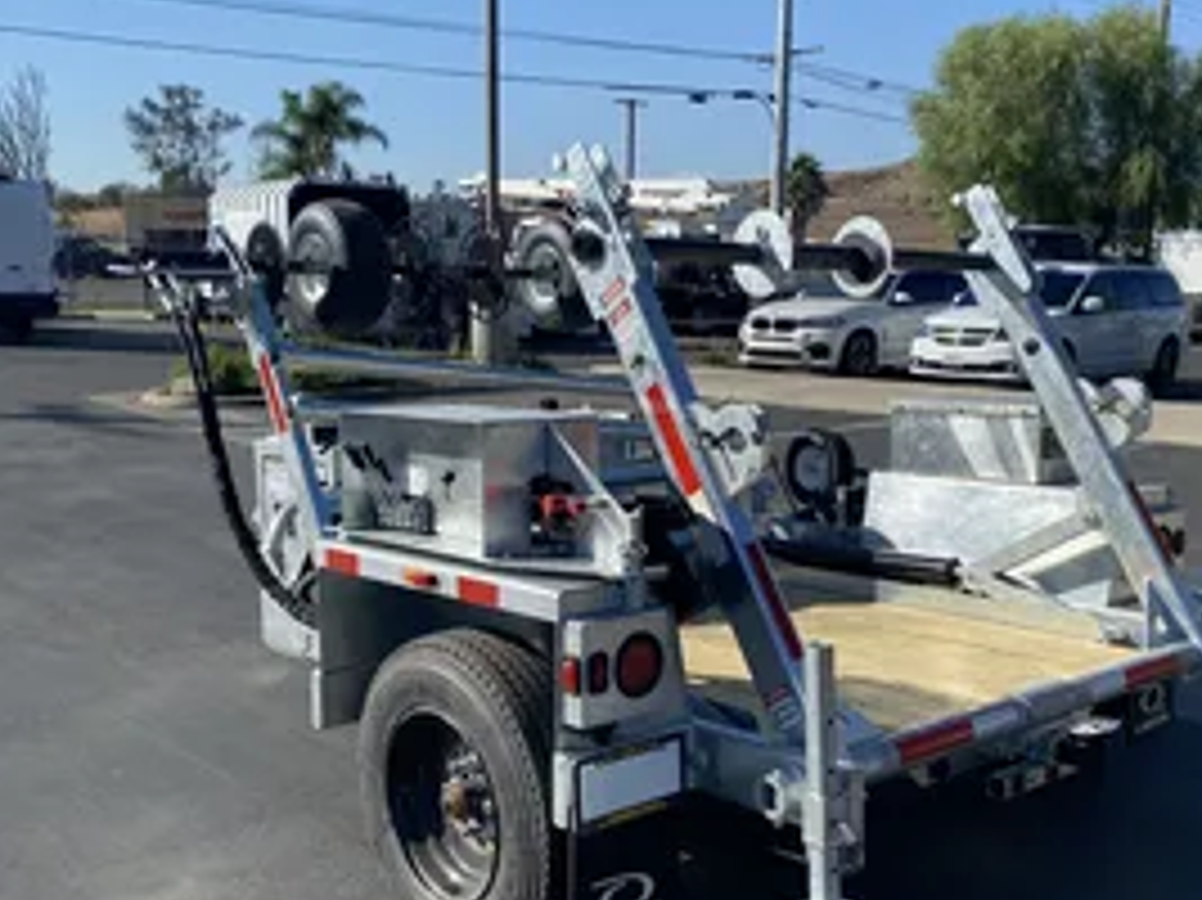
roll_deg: -2.0
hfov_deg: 47.8
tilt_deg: -9.8
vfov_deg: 36.8
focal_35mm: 39
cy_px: 486
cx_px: 666
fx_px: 1354
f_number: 1.8
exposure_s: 1/2817
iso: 32
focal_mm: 4.25
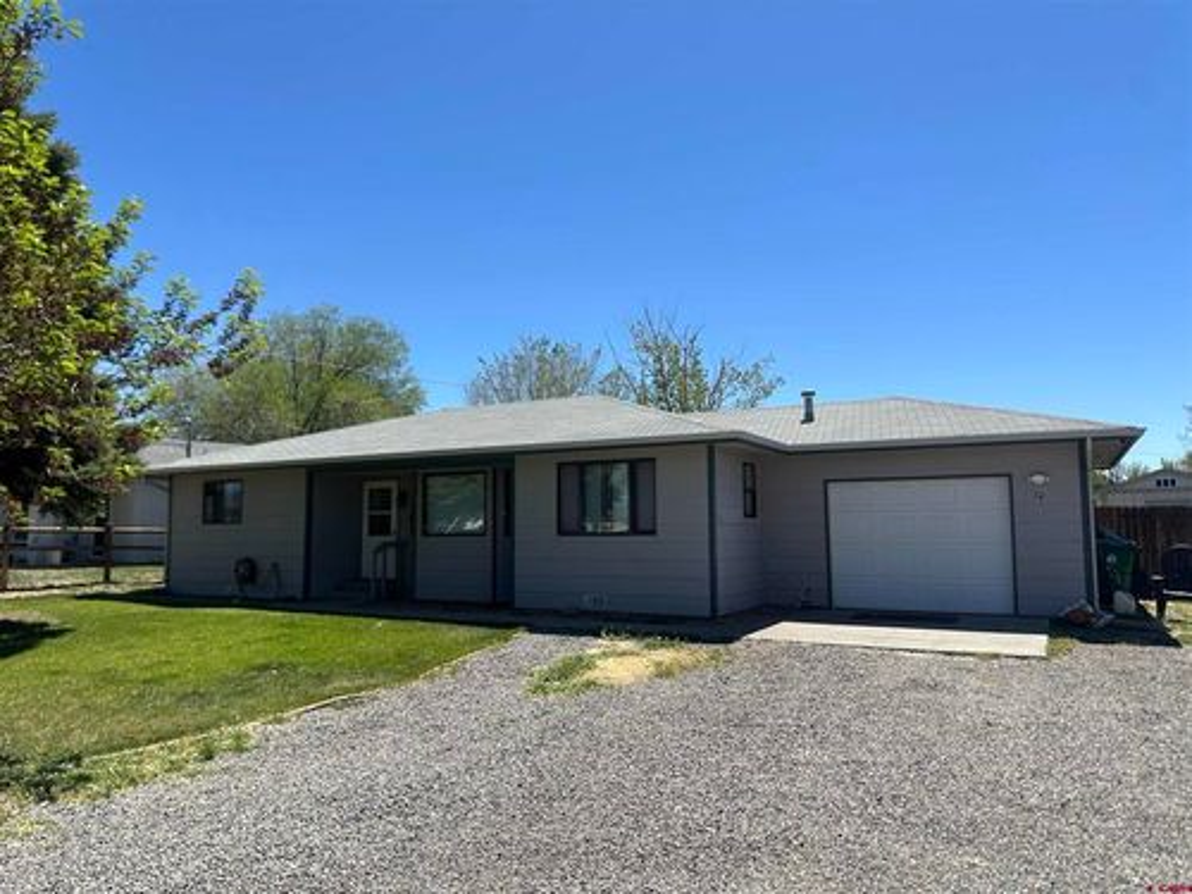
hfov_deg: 71.6
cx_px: 596
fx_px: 826
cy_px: 447
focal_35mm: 24
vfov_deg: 56.8
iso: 80
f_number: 1.78
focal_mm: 6.86
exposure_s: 1/4348
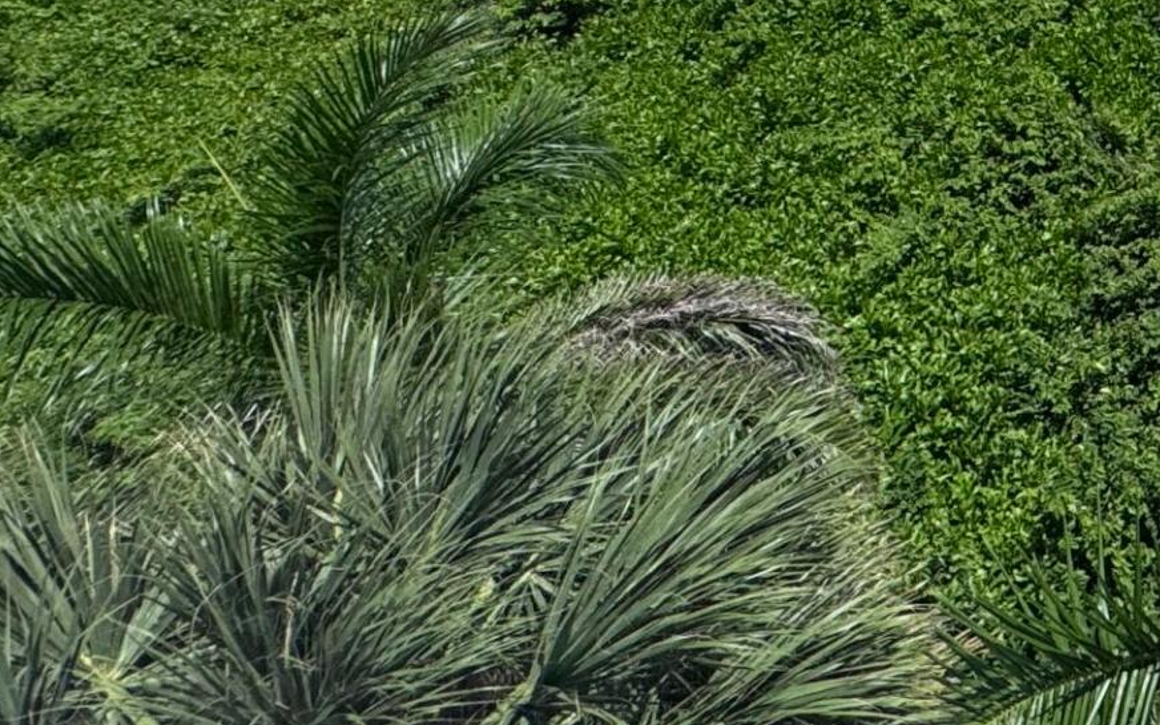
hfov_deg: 26.7
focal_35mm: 49
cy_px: -353
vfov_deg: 22.0
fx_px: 1549
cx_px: 1811
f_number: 2.2
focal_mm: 2.22
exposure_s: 1/3906
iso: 40
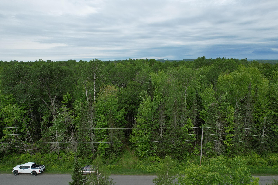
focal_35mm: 23
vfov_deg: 55.1
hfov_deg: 76.1
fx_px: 178
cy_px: 97
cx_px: 141
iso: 100
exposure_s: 1/1600
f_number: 2.8
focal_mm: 8.38
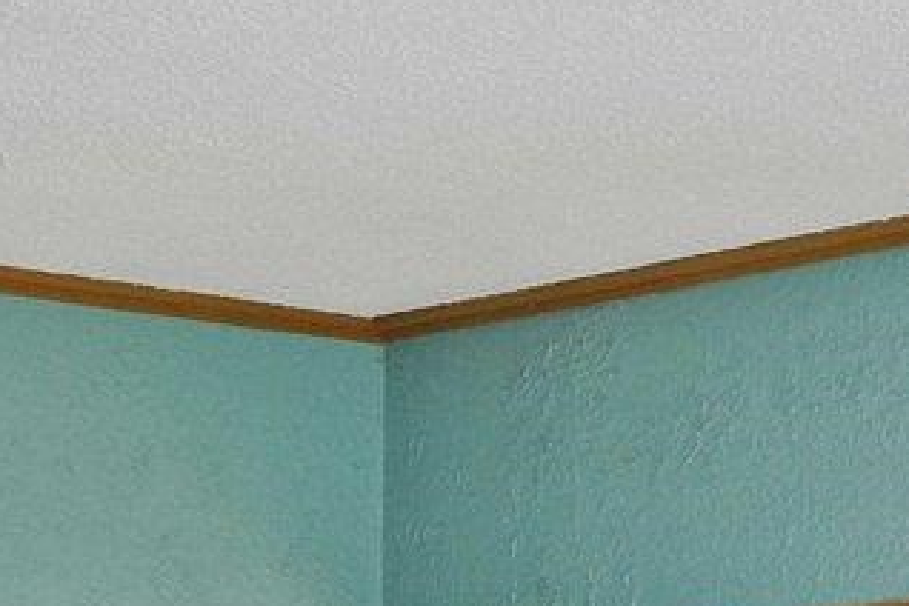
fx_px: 2666
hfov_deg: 13.5
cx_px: 2232
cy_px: 1159
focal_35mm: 106
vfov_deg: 11.8
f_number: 6.3
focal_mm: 16.4
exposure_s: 1/30
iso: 2000
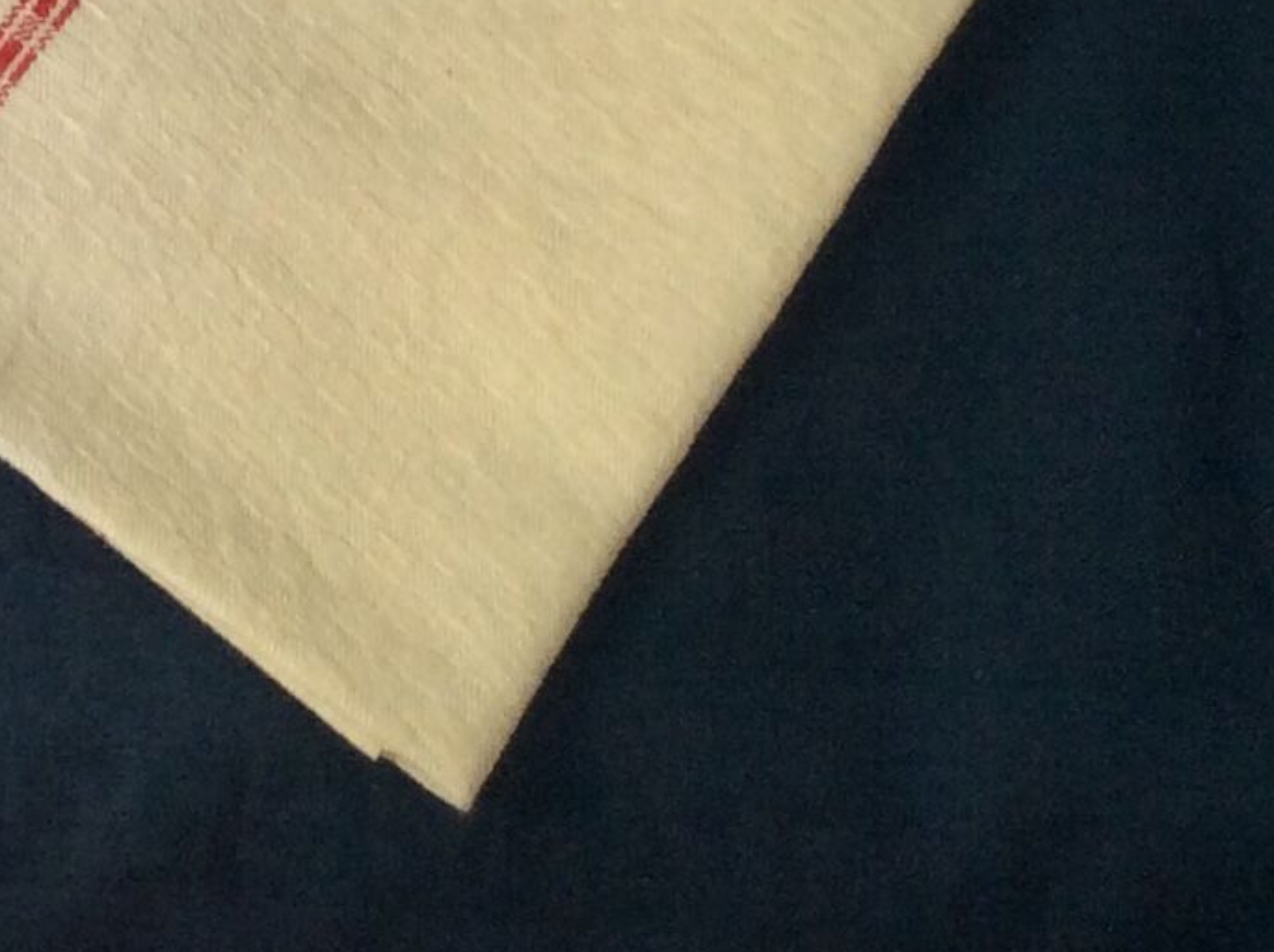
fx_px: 4448
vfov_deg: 11.4
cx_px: -820
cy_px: -718
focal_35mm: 121
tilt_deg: -61.0
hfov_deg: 14.8
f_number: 2.4
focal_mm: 3.3
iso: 50
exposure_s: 1/50
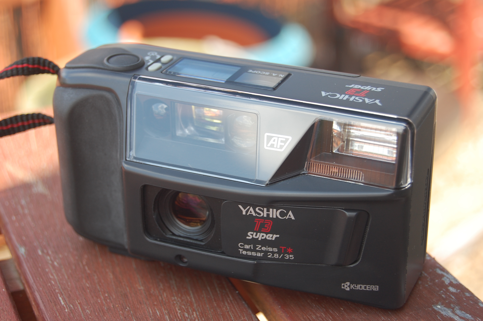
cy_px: 160
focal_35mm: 82
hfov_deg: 24.6
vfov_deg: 16.5
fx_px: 1106
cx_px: 242
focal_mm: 55
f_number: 5.6
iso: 200
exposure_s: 1/50
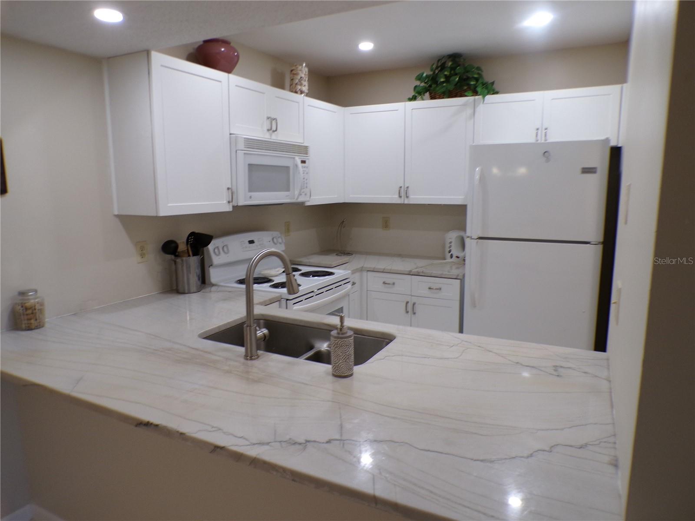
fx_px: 482
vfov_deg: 56.8
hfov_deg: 71.6
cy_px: 260
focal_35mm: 24
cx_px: 348
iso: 120
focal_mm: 4.3
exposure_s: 1/34
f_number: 3
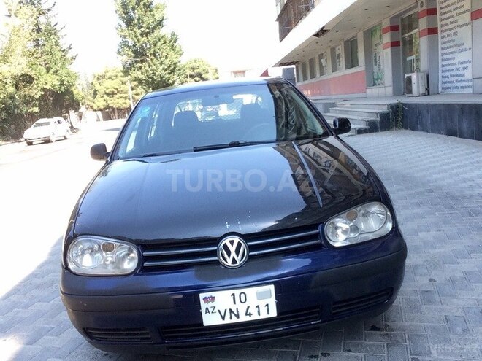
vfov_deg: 45.4
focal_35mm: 31
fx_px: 432
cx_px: 241
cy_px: 180
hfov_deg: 58.4
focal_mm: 2.15
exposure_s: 1/209
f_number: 2.4
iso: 50
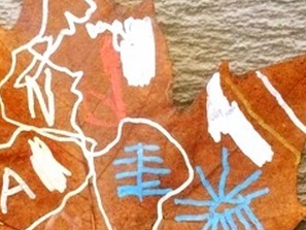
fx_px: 690
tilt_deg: -81.7
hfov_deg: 24.7
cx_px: 75
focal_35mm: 78
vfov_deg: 18.8
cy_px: 172
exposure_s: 1/17
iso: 400
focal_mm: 4.15
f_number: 2.2
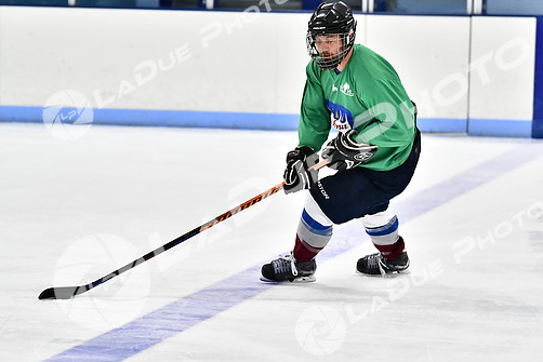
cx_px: 293
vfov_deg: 6.6
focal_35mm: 208
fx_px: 3138
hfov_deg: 9.9
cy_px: 171
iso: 8000
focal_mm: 120
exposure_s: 1/1600
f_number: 2.8
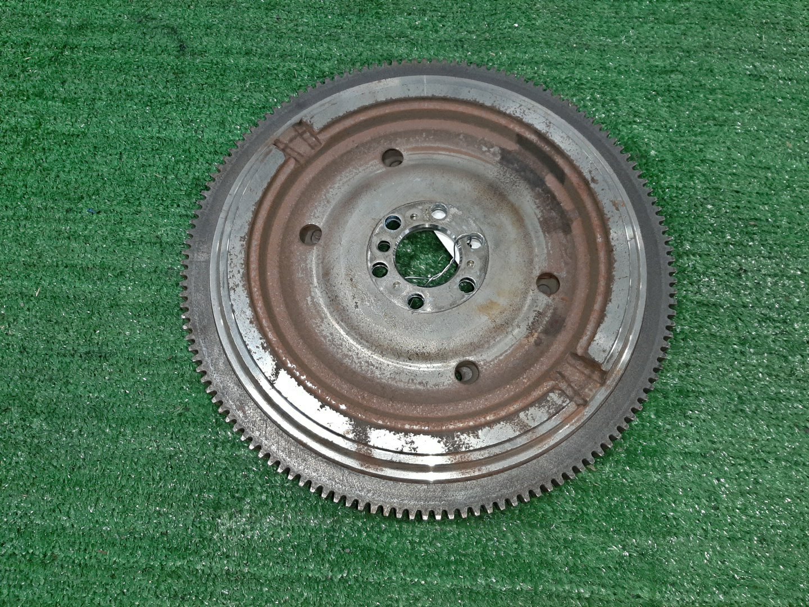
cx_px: 404
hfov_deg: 67.3
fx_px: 608
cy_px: 304
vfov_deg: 53.1
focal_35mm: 26
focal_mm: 3.93
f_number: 1.7
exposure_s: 1/50
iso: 155
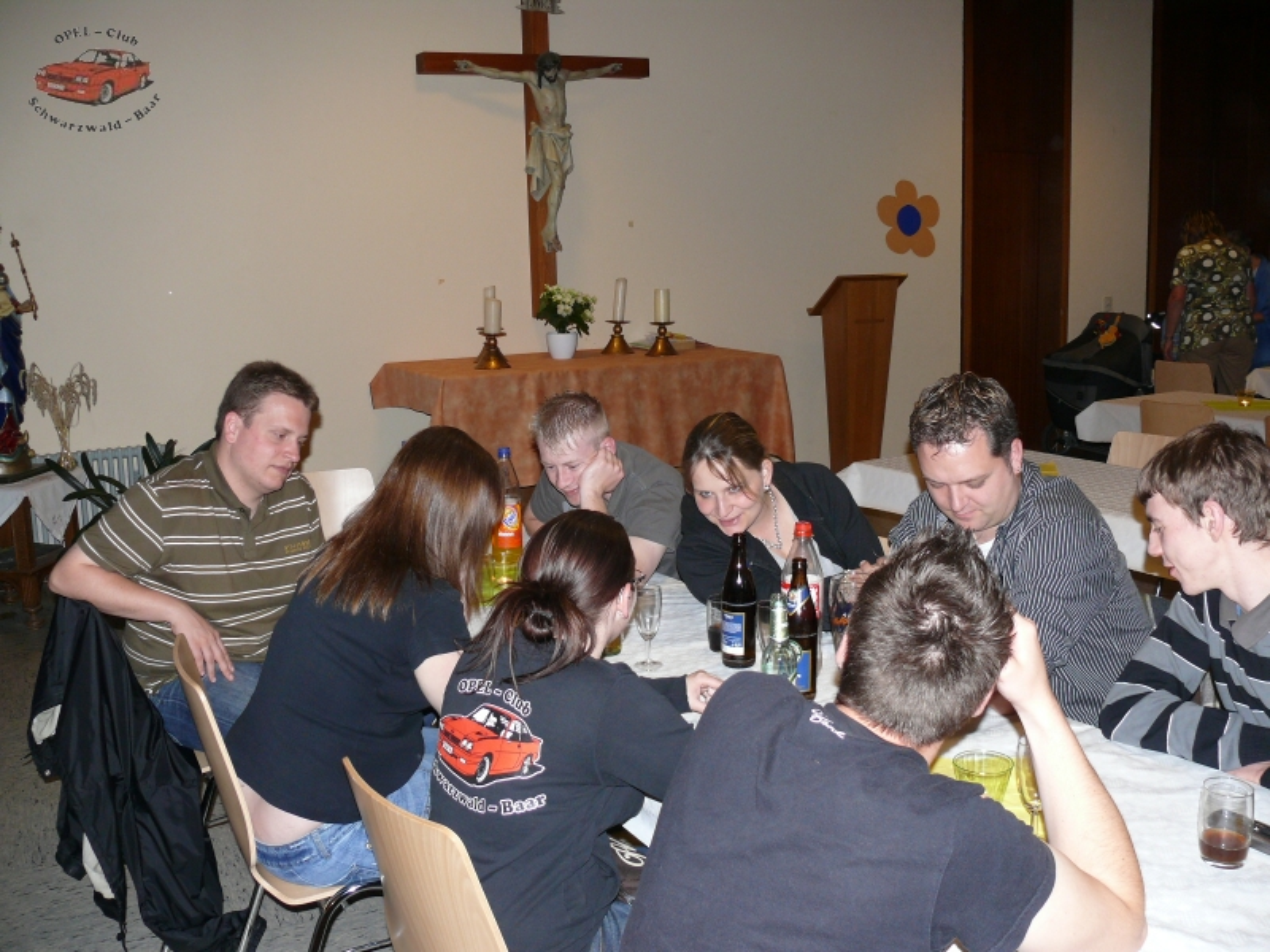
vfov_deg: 40.7
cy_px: 476
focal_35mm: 35
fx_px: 1284
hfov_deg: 52.6
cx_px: 635
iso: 125
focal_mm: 7.4
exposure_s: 1/30
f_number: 2.8
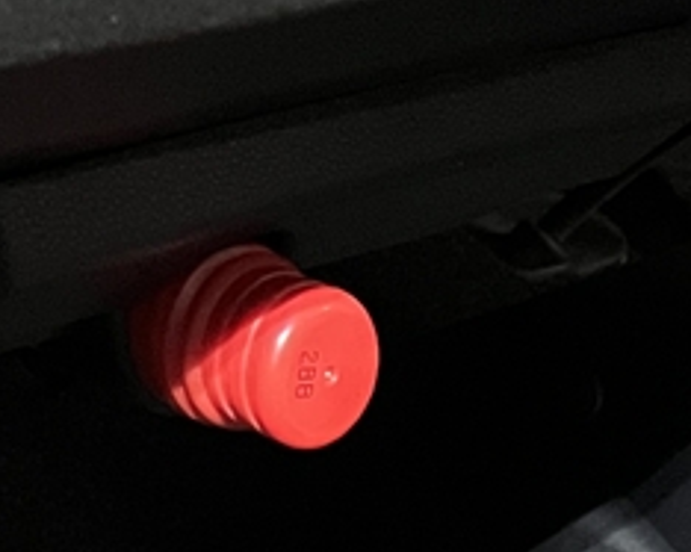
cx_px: 715
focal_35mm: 139
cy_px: 1175
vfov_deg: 10.1
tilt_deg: -35.8
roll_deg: -5.9
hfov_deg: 13.6
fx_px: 2841
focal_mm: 5.1
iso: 500
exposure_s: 1/27
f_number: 1.6
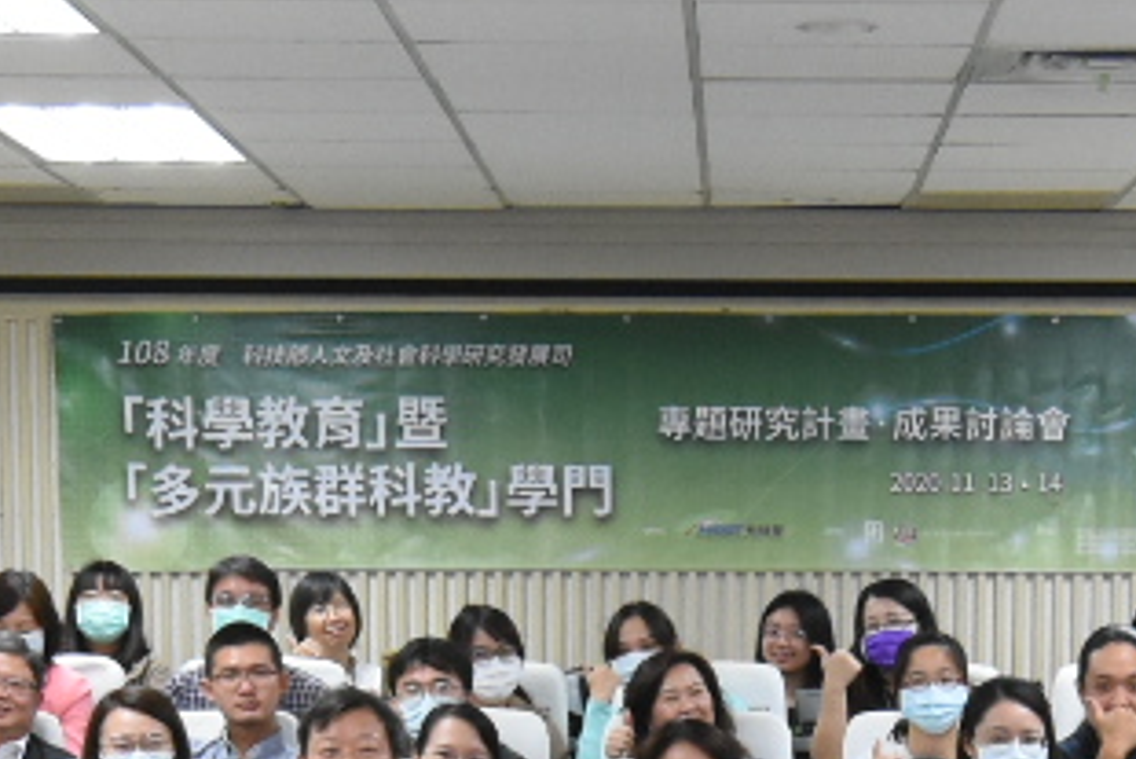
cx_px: 810
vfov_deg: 11.2
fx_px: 3713
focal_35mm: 118
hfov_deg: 17.3
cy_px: 1144
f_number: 7.1
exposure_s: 1/80
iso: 1600
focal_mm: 15
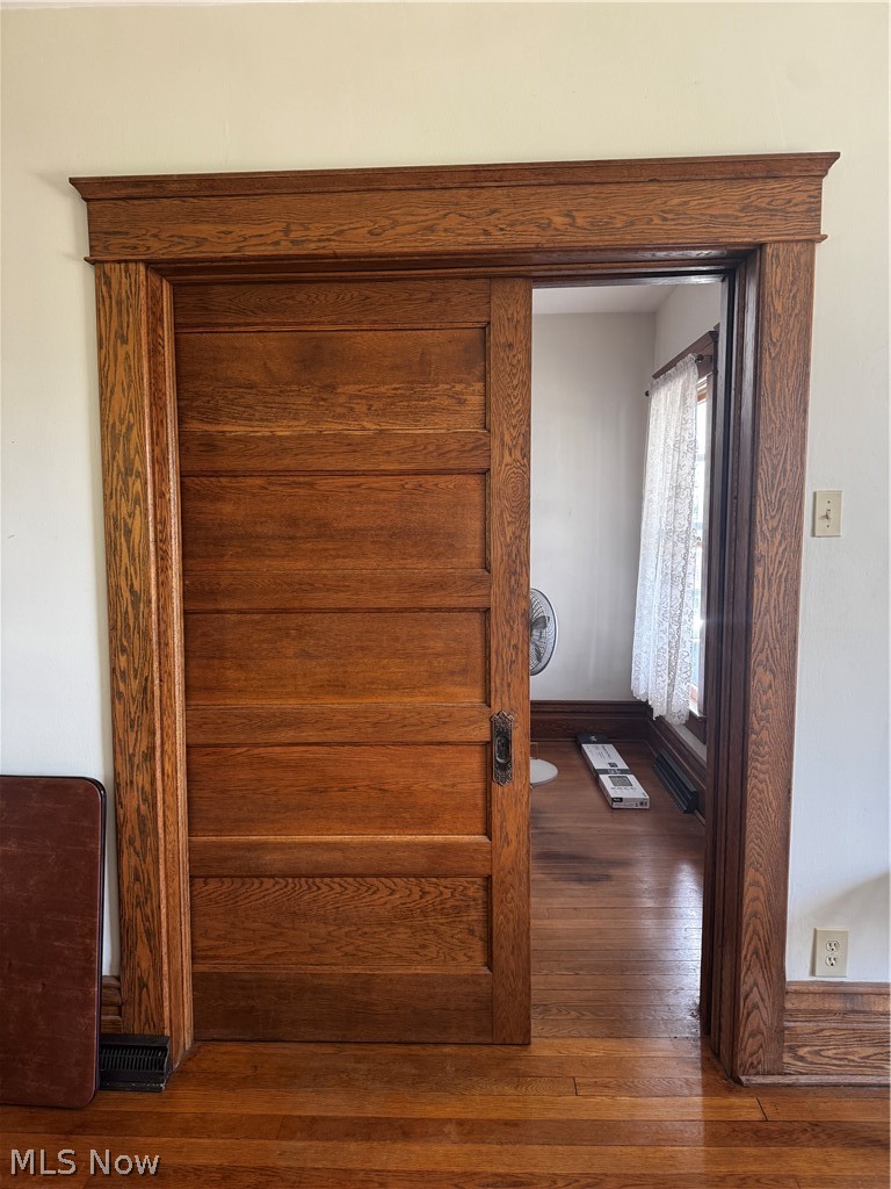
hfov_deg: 56.8
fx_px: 824
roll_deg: +0.5
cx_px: 446
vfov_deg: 71.6
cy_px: 594
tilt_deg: -5.8
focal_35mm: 24
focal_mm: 6.76
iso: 200
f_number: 1.78
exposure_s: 1/68
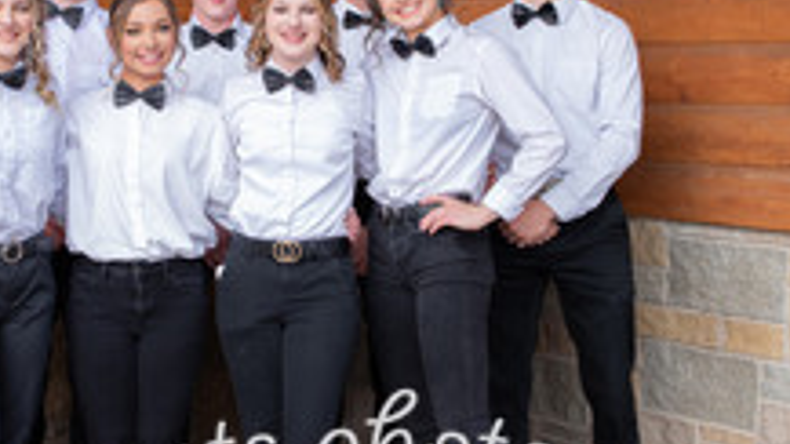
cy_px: 100
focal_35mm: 75
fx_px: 1571
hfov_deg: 27.8
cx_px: 186
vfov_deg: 16.0
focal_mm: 31
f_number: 4
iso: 125
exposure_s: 1/200
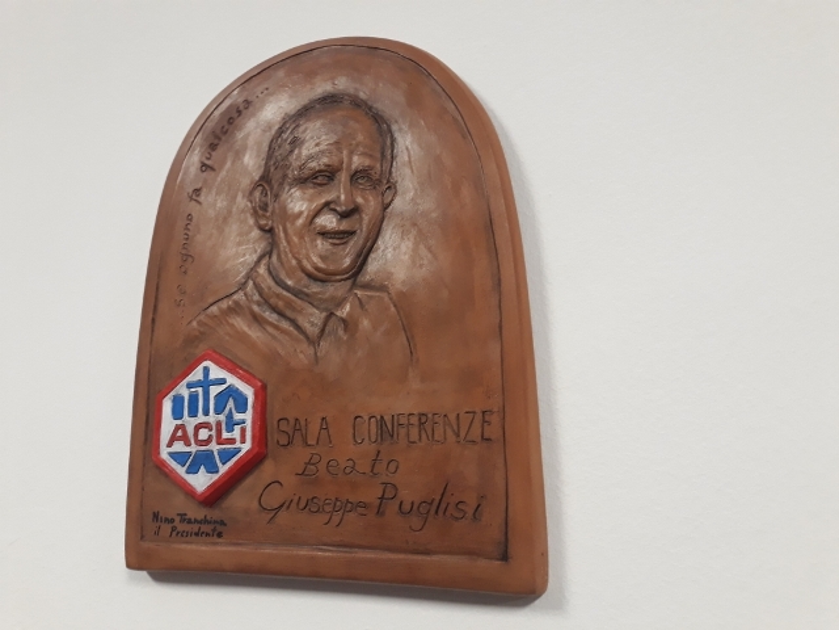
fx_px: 654
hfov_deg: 65.3
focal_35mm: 27
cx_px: 420
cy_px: 315
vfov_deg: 51.4
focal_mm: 3.71
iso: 200
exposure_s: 1/33
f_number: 1.7
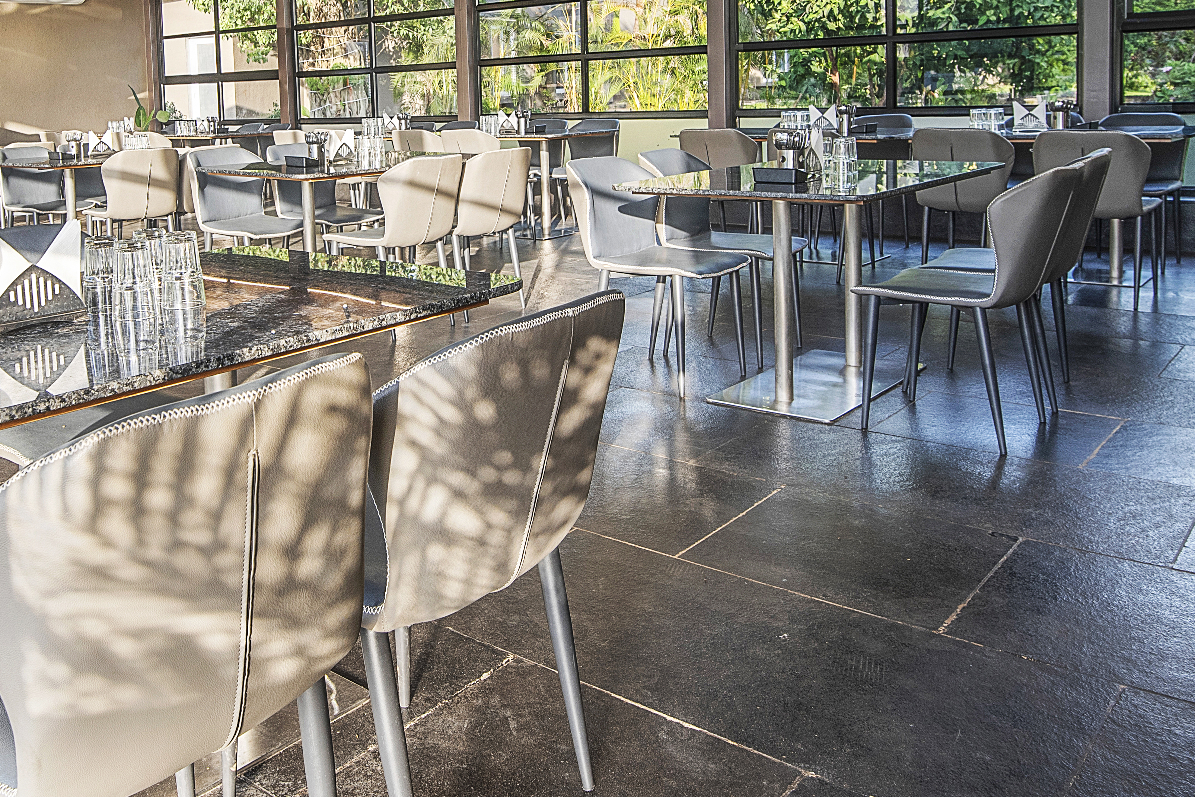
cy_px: 104
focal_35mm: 30
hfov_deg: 61.0
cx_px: 439
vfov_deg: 40.8
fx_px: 996
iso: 400
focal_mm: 16
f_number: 7.1
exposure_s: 1/30
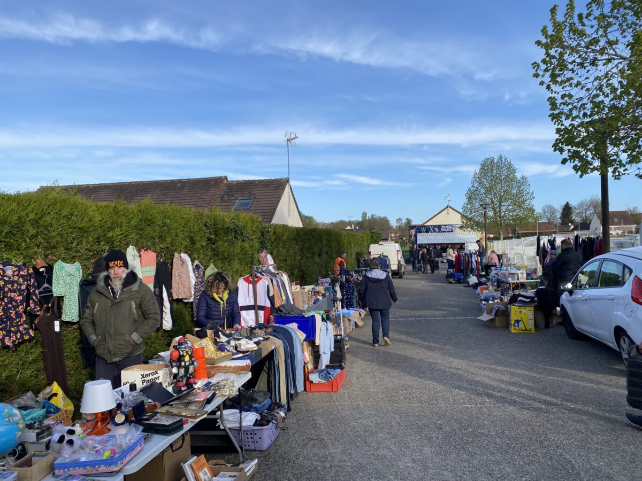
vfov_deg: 53.1
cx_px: 321
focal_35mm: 26
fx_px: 482
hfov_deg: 67.3
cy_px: 240
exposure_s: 1/1701
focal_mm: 4.25
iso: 32
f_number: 1.8
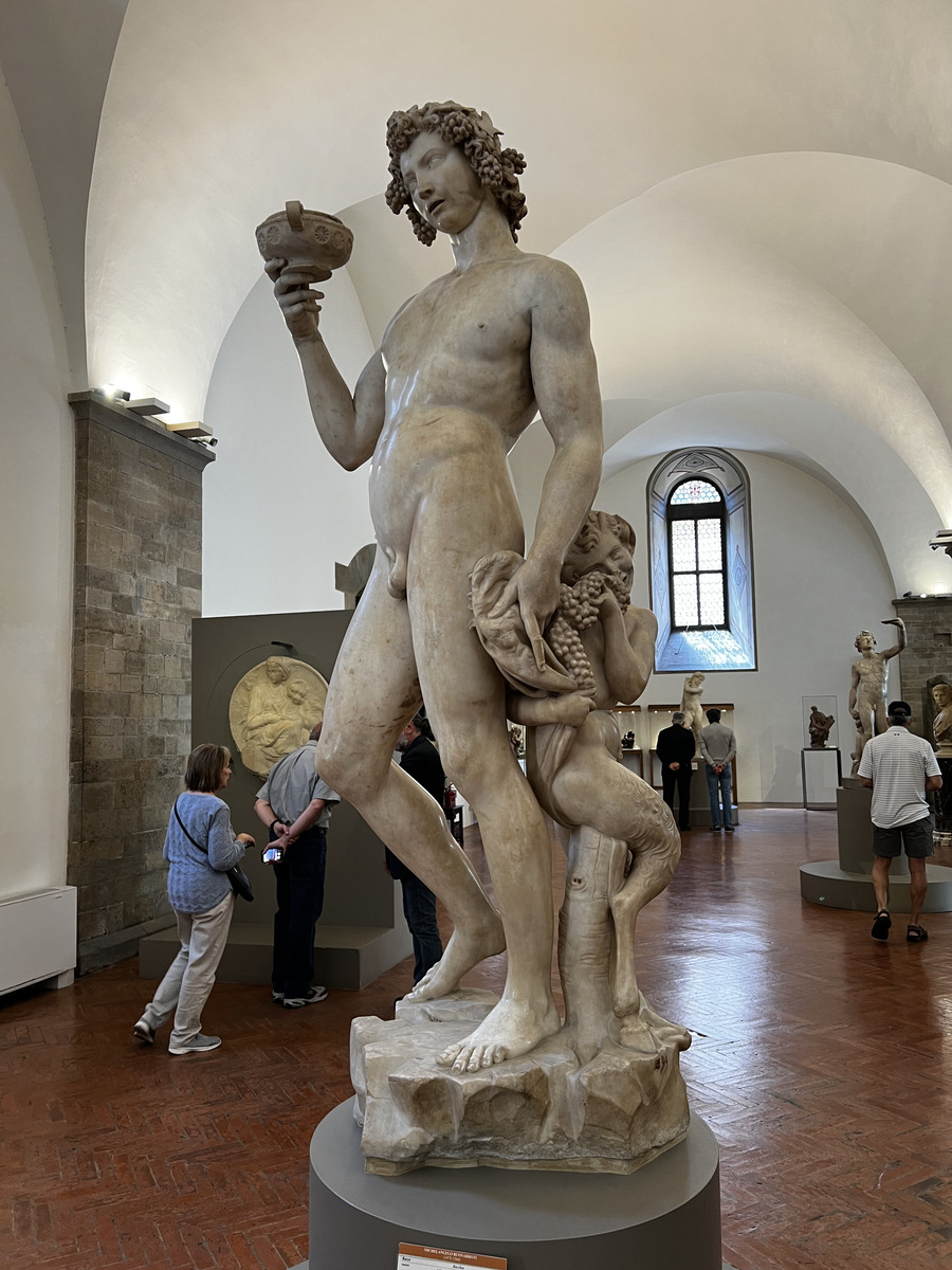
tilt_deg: +4.7
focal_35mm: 26
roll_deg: +1.1
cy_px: 635
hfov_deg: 53.1
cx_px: 476
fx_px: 953
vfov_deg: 67.3
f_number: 1.5
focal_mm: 5.7
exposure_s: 1/48
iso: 64
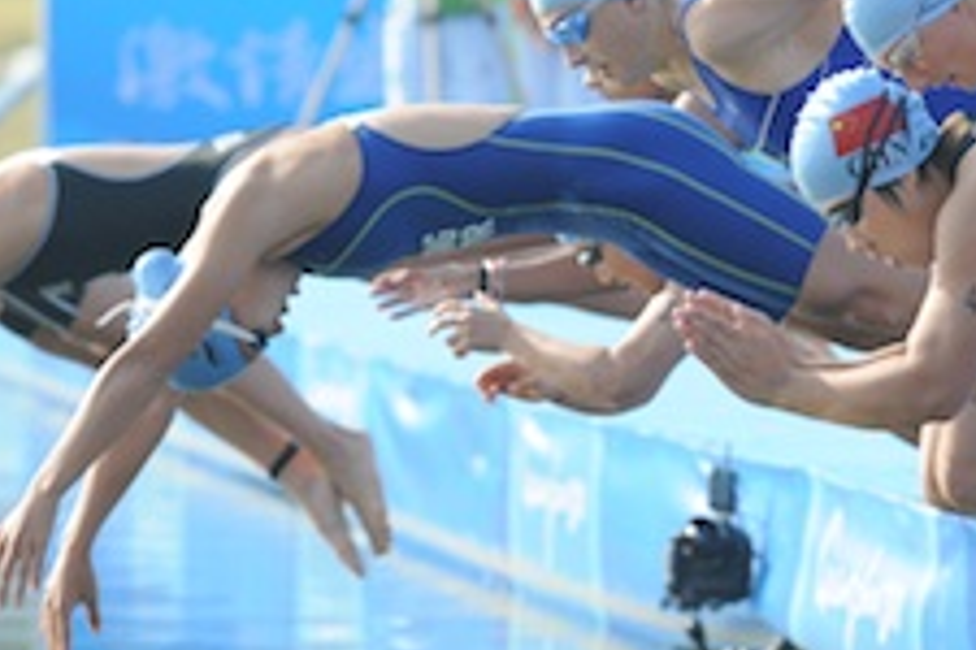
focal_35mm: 639
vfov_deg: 2.2
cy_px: 448
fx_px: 17323
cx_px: 438
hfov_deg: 3.2
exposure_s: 1/2000
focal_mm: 300
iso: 1600
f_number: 8
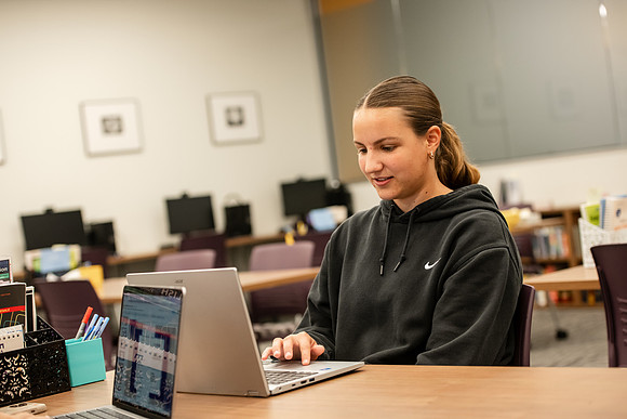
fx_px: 1219
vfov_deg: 19.5
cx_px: 314
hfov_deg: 28.8
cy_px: 210
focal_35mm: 70
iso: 1000
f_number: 3.2
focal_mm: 70
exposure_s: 1/200
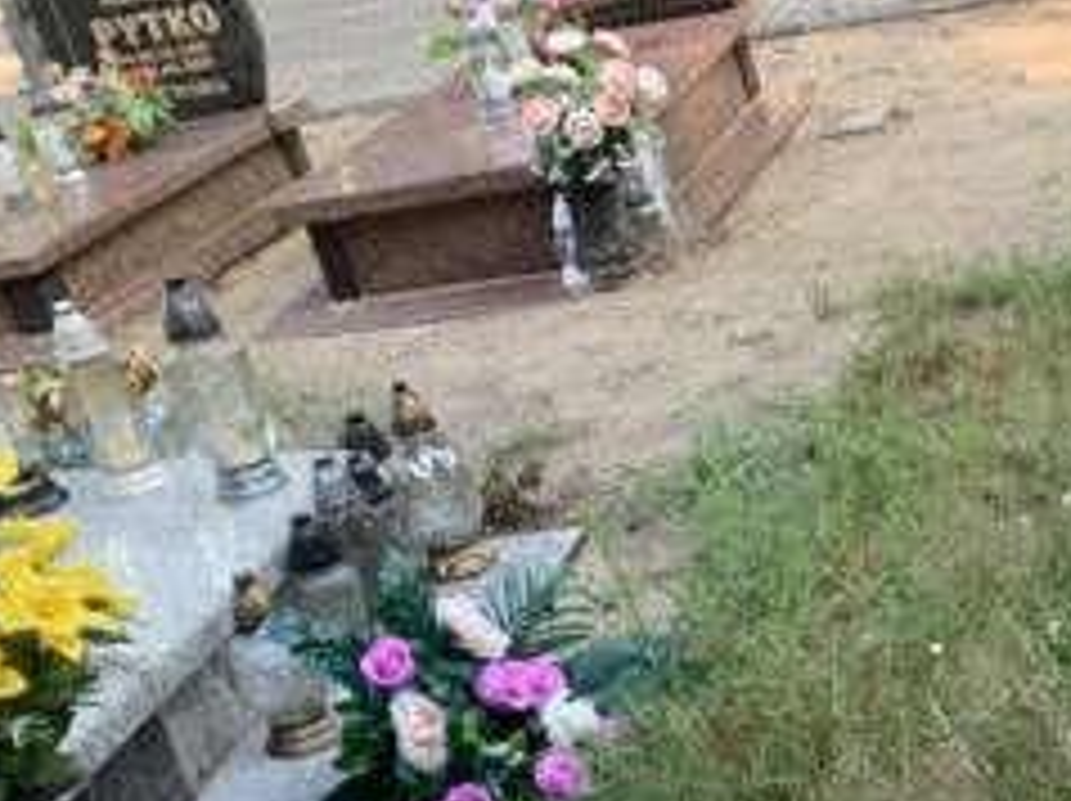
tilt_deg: -34.7
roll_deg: +12.6
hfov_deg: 25.8
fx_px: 2164
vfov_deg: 19.2
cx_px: 1170
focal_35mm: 70
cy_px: 1071
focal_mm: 4.25
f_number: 1.8
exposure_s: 1/121
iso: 40
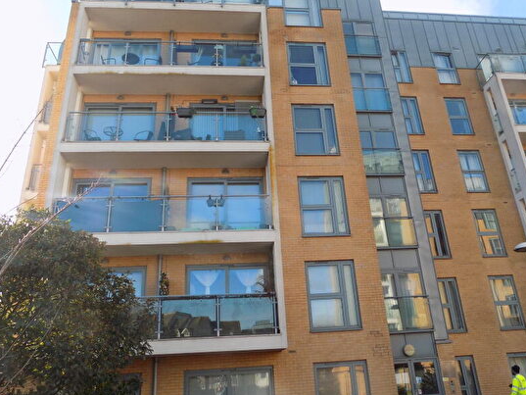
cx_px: 270
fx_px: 456
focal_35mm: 30
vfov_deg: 46.7
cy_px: 170
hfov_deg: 59.9
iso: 80
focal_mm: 4
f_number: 3.1
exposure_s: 1/250
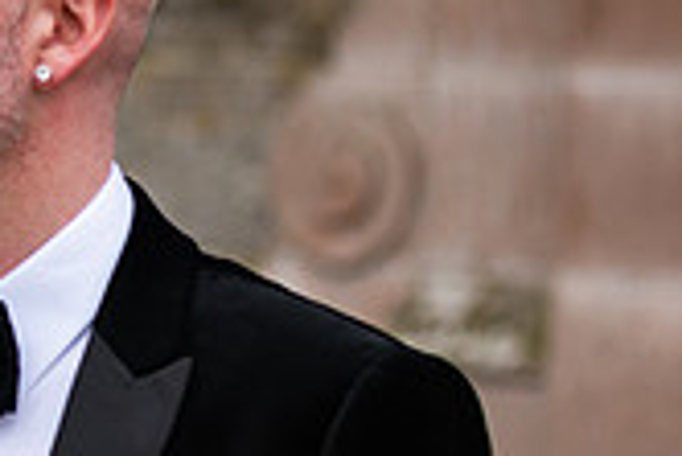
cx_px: -464
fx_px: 8949
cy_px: 429
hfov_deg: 4.3
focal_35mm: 472
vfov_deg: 2.9
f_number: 3.5
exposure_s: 1/160
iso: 160
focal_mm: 135
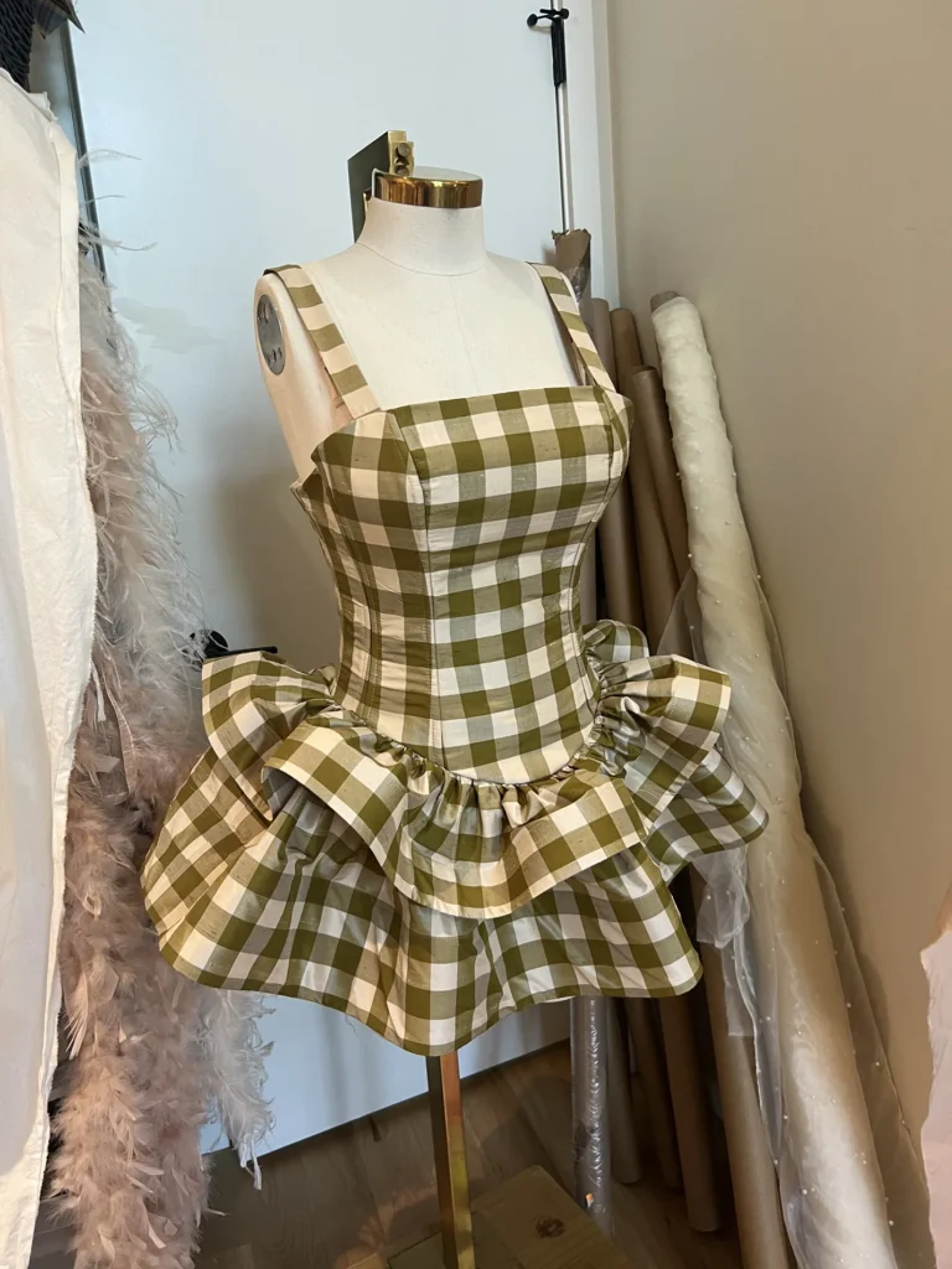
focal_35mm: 26
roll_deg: +5.4
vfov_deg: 67.3
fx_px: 953
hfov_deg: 53.1
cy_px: 634
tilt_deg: -9.7
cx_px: 476
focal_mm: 5.7
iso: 125
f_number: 1.5
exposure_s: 1/60
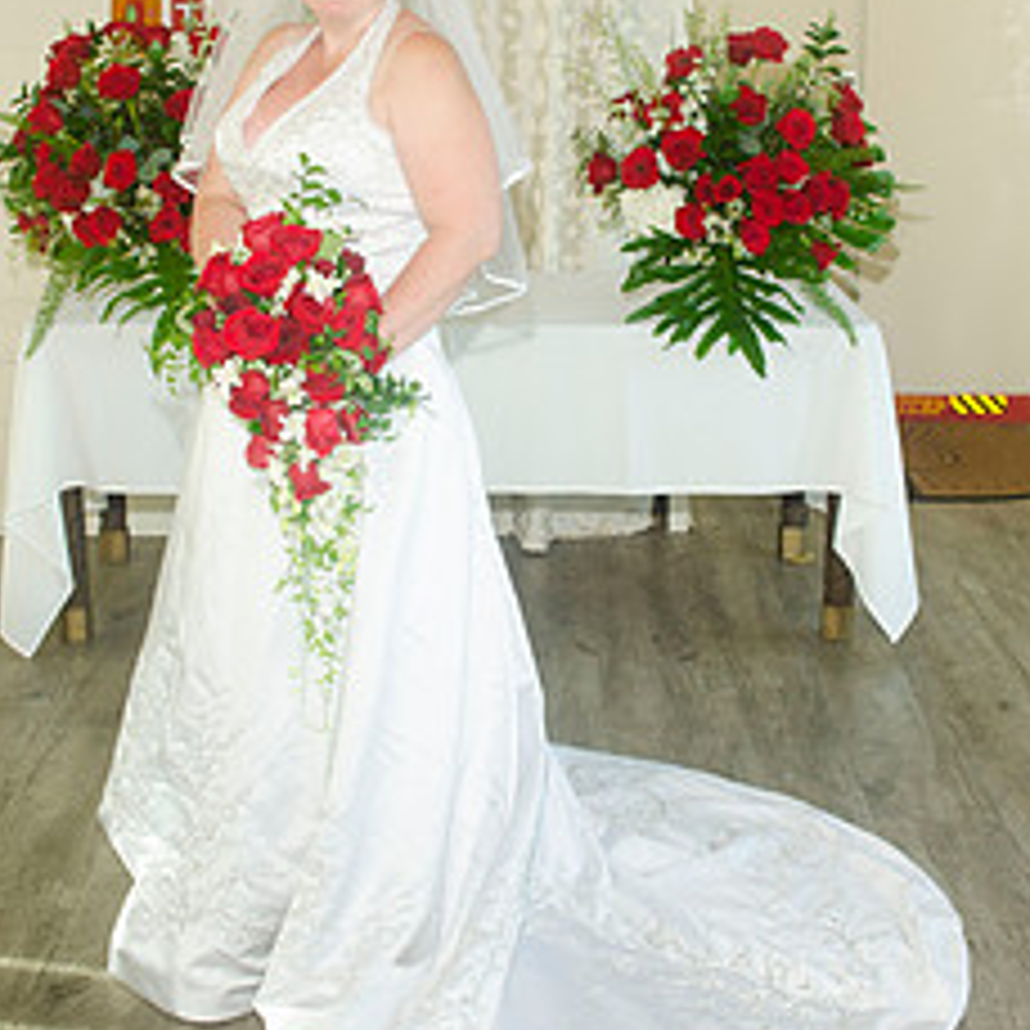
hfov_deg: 26.5
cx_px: 526
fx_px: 2188
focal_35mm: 65
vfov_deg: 26.5
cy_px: 445
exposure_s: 1/80
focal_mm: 26
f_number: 5.6
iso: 400
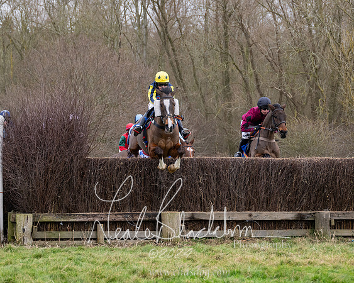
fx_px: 1721
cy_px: 135
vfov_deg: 9.4
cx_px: 168
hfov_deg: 11.7
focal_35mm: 164
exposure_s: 1/1250
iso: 800
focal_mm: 98
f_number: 4
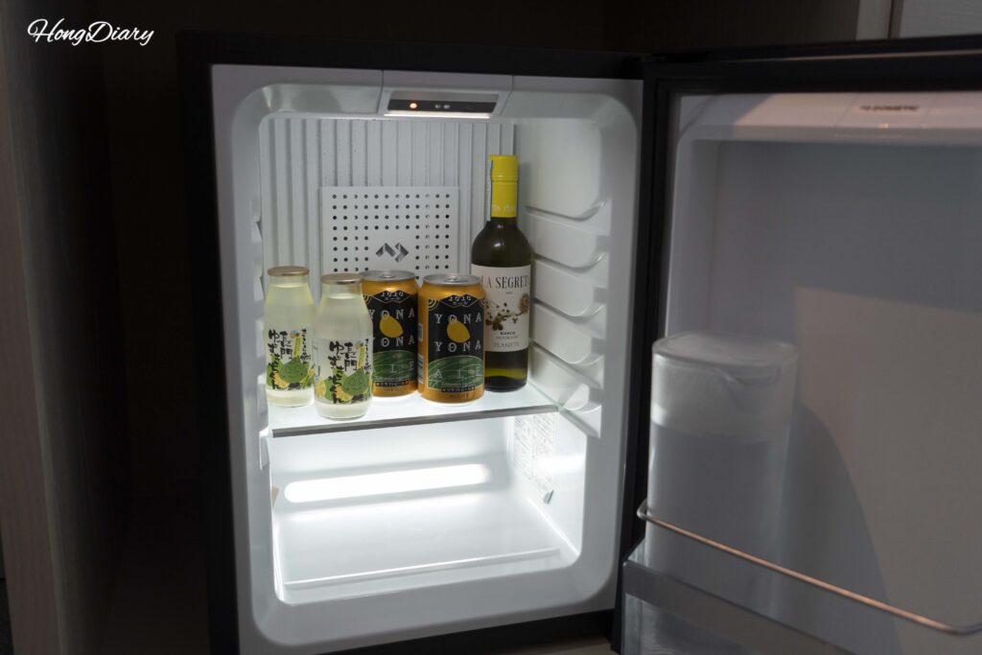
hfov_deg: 58.7
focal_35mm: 32
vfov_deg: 41.1
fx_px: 873
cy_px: 328
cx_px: 491
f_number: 4.5
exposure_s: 1/160
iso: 1000
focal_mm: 32
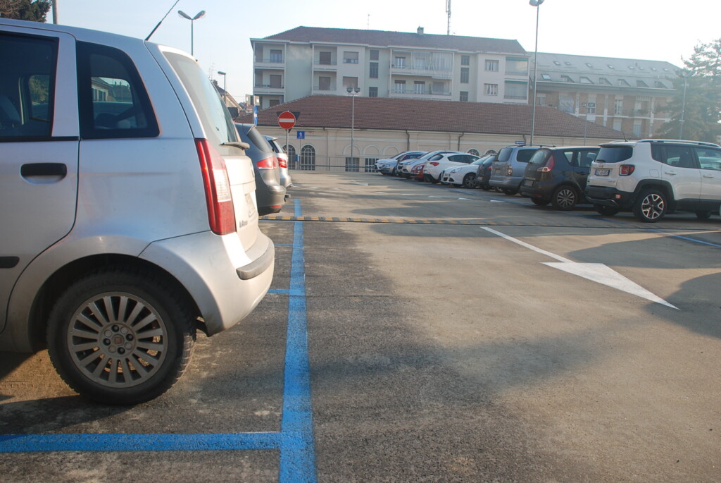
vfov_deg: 43.7
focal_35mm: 30
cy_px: 242
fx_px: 601
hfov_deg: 61.9
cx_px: 360
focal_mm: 20
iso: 200
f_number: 7.1
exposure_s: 1/200
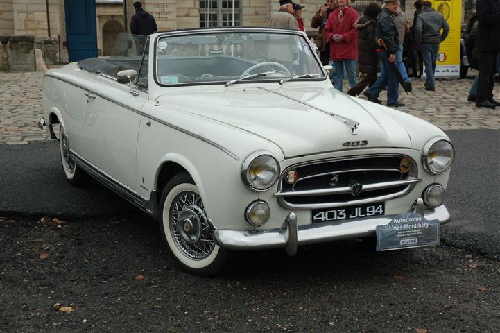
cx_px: 250
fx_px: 958
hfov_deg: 29.3
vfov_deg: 19.7
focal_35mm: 69
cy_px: 166
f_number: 7.1
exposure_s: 1/200
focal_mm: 46
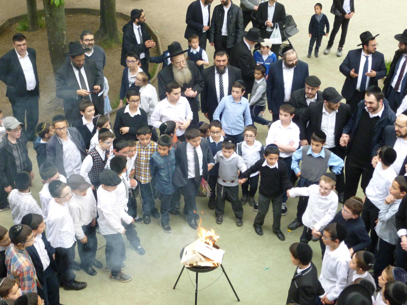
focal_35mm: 48
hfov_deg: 39.7
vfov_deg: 30.3
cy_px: 152
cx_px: 204
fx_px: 564
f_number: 4
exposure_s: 1/60
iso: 320
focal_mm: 8.6
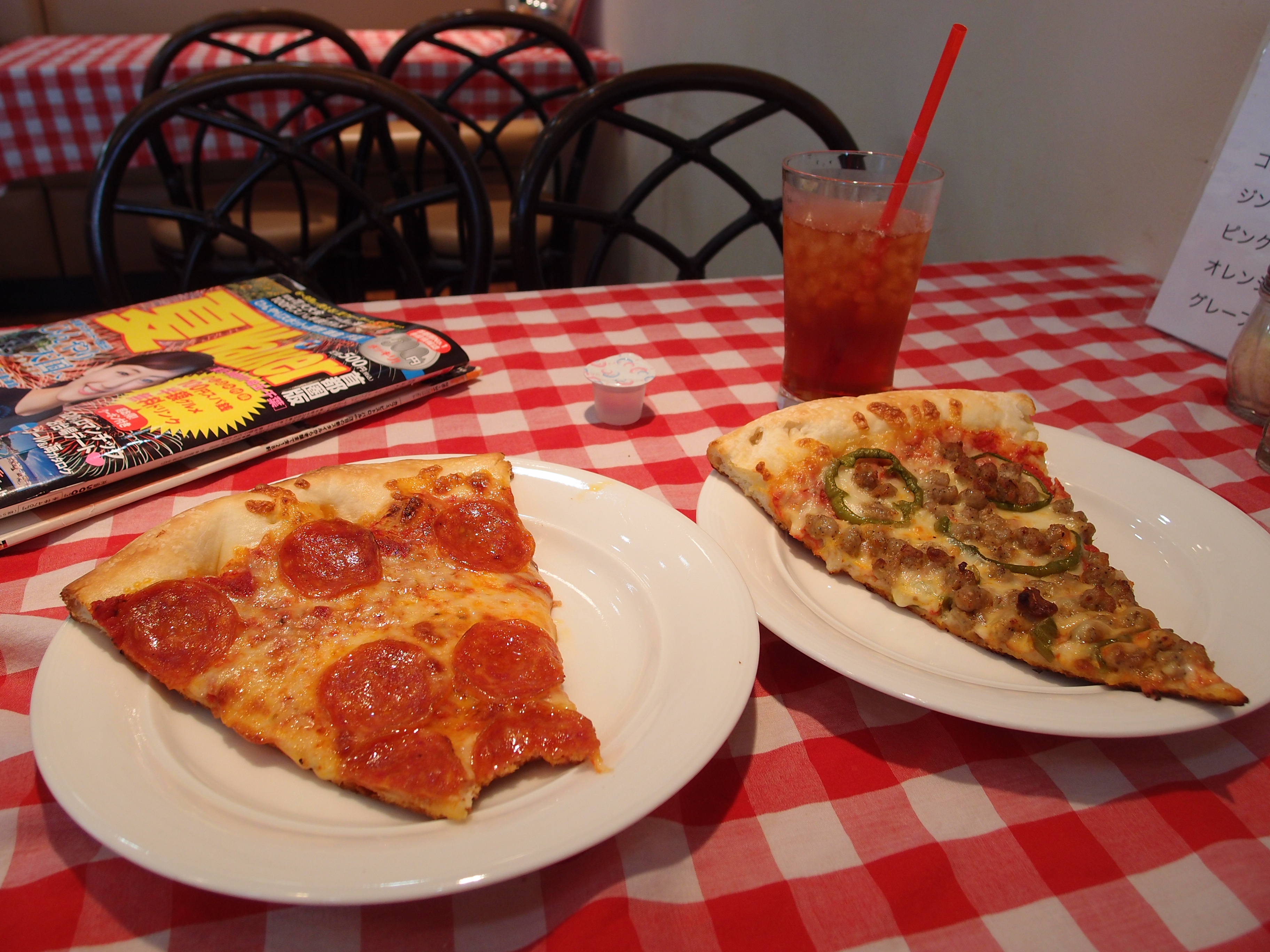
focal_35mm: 28
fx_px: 1027
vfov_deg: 49.7
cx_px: 635
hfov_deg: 63.4
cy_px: 476
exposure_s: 1/80
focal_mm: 6
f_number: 2.2
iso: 100
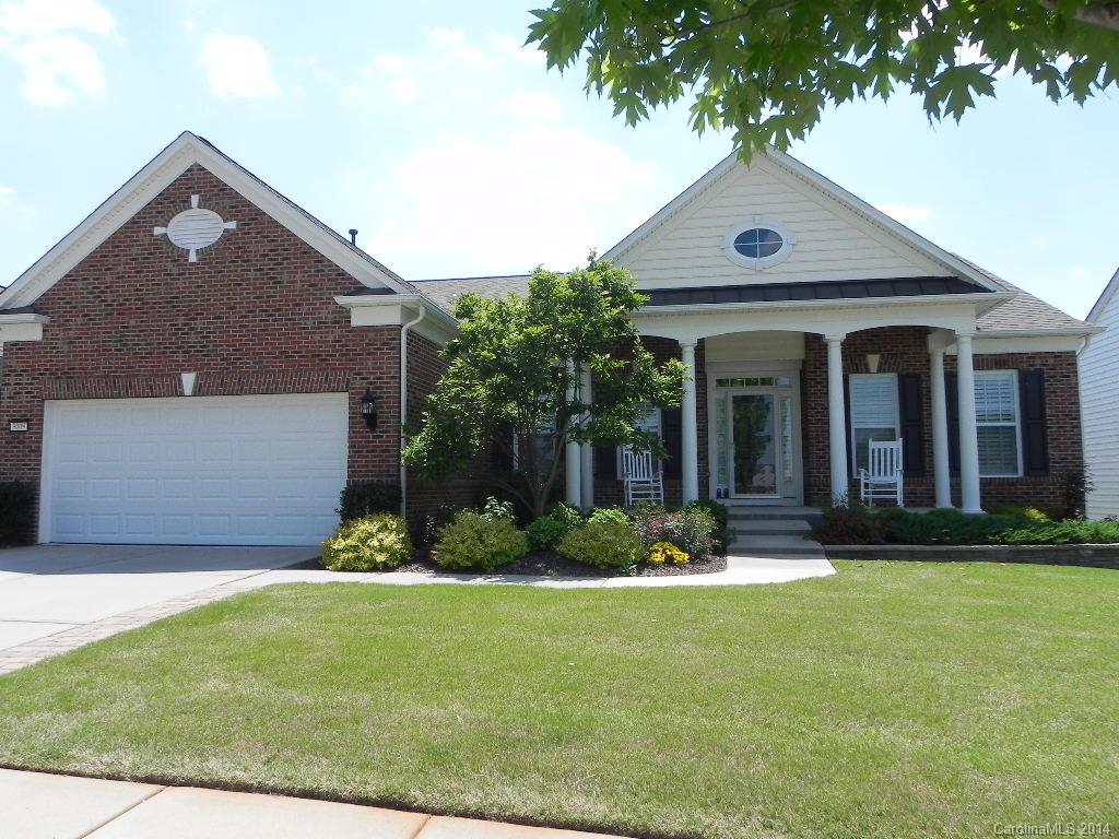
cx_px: 560
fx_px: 840
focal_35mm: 26
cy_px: 420
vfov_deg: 53.1
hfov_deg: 67.3
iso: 160
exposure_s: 1/307
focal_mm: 4.6
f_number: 7.1
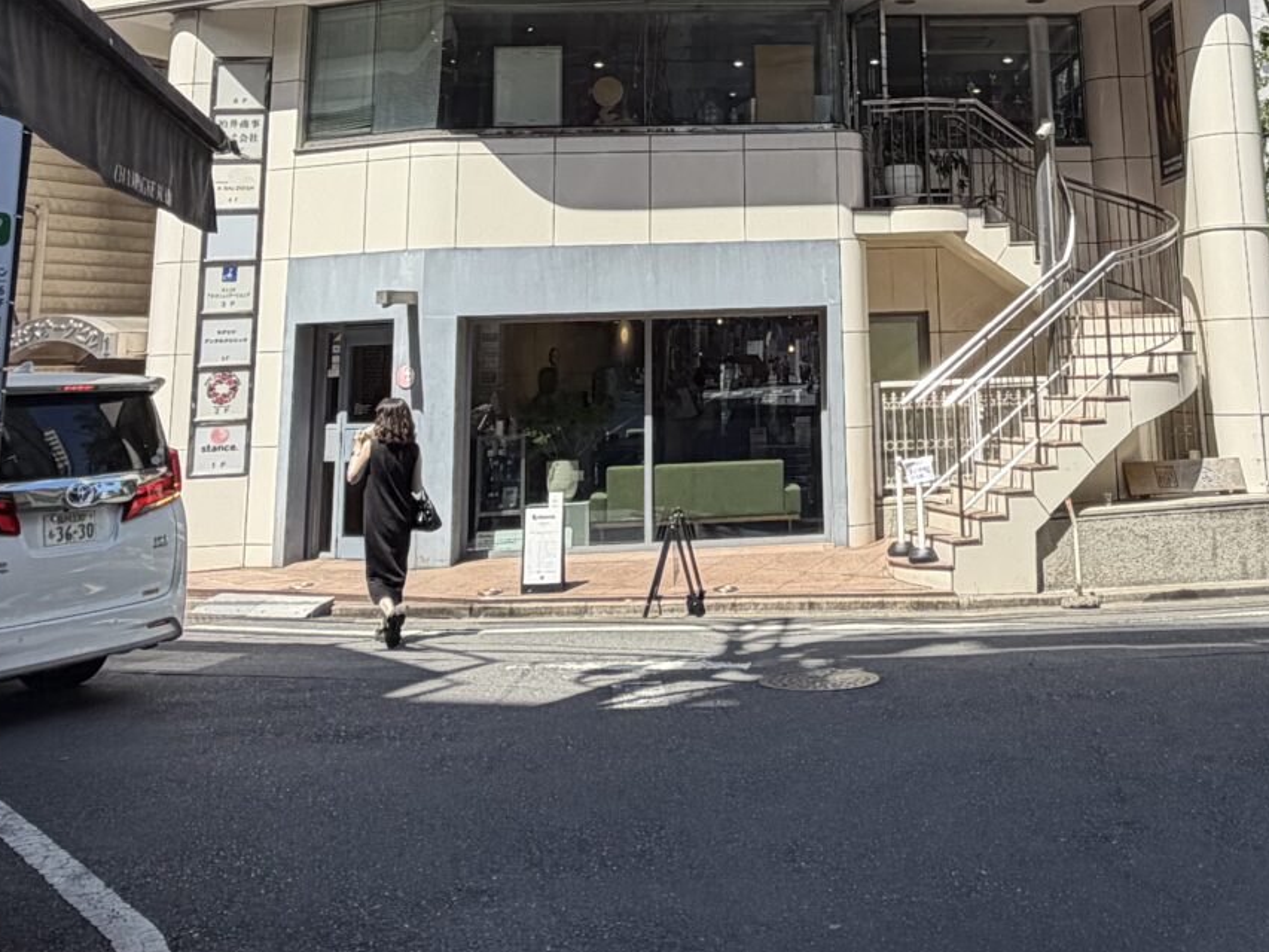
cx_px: 882
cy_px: 22
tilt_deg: +12.9
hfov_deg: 43.9
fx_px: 1540
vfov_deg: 32.0
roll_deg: +1.7
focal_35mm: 42
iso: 40
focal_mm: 2.22
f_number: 2.2
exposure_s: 1/770
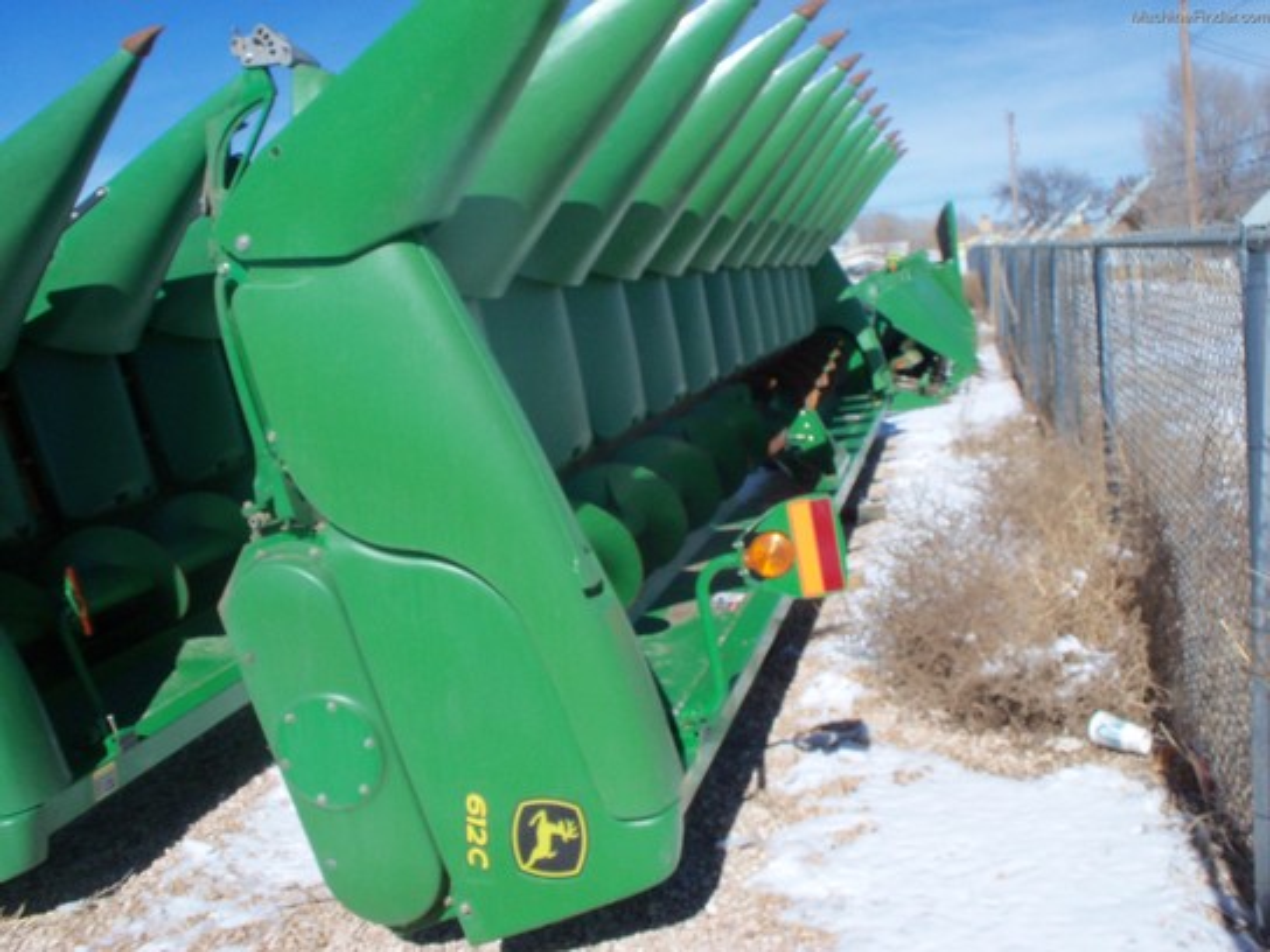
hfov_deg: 52.6
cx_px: 635
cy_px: 476
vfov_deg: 40.7
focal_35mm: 35
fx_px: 1284
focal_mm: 6.3
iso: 80
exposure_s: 1/500
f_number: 5.5
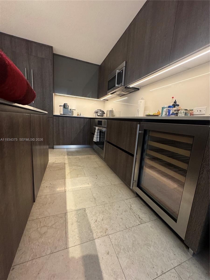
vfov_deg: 102.1
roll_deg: -3.1
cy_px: 140
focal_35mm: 14
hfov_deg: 85.7
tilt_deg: -10.7
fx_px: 113
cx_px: 105
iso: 500
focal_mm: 2.22
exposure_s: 1/60
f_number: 2.2
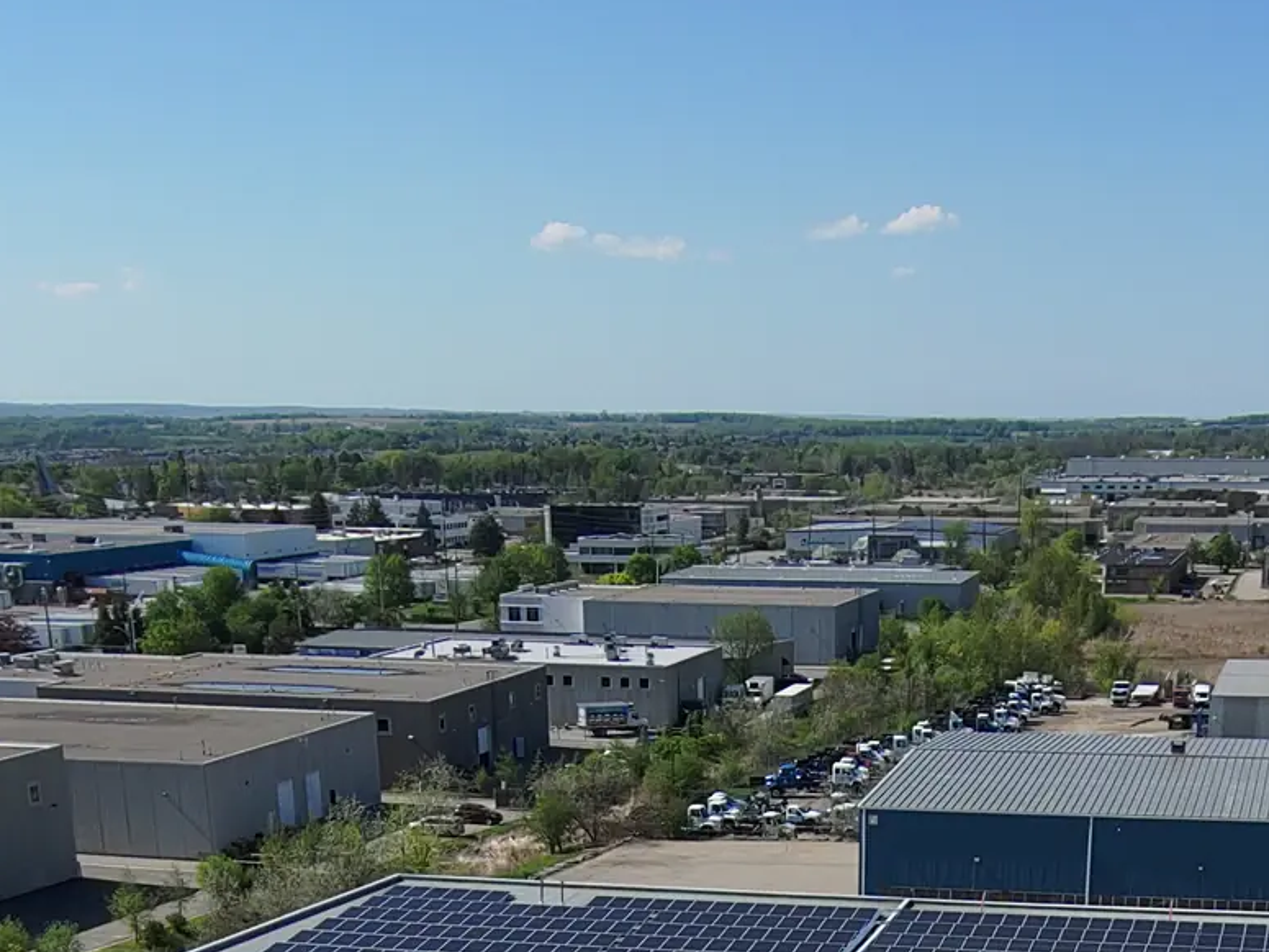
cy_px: 1385
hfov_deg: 29.6
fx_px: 2382
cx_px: 845
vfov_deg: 19.9
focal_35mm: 65
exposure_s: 1/1412
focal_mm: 3.7
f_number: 2.8
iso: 101
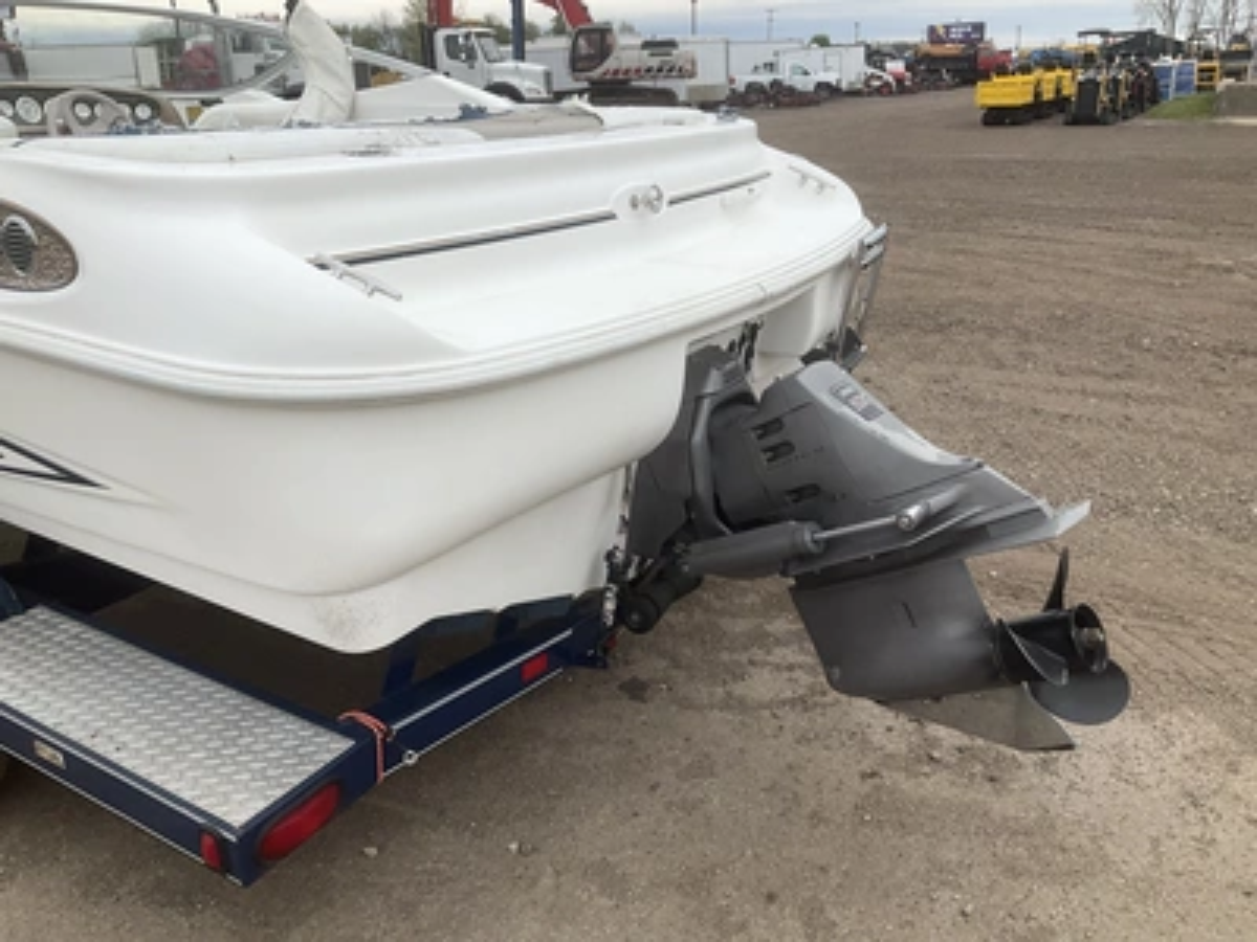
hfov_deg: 61.7
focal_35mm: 29
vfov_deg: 48.2
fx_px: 1053
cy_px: 471
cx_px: 628
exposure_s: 1/1730
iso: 25
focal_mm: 3
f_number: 1.8
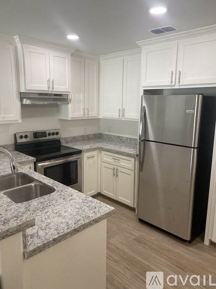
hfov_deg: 53.0
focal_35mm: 26
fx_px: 216
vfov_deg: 67.3
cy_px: 144
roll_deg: -0.9
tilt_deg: -9.8
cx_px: 108
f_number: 1.8
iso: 100
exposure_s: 1/120
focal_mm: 4.25
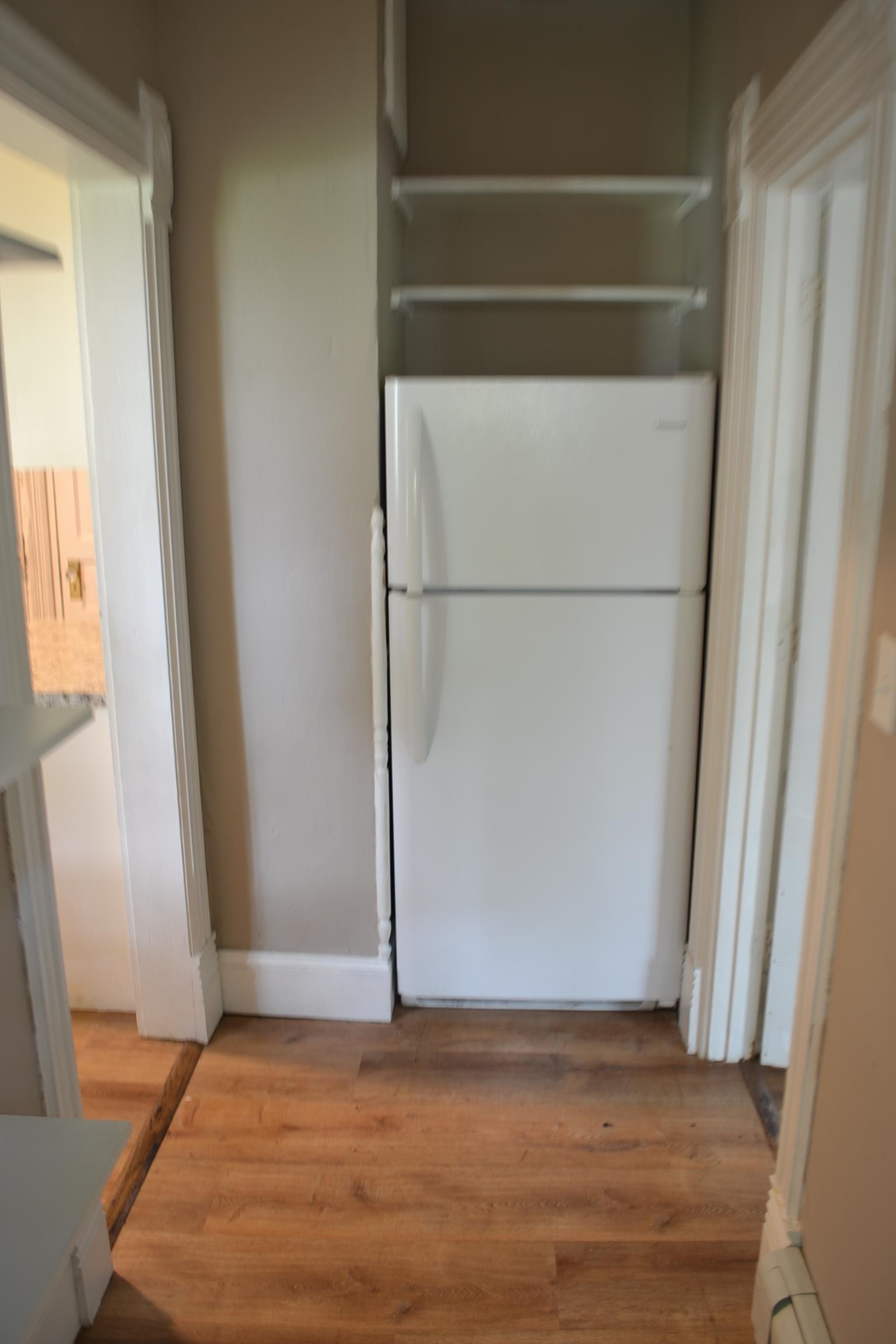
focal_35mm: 27
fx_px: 1008
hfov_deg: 47.9
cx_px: 448
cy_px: 672
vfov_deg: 67.4
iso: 100
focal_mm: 18
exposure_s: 1/1.6
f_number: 3.5
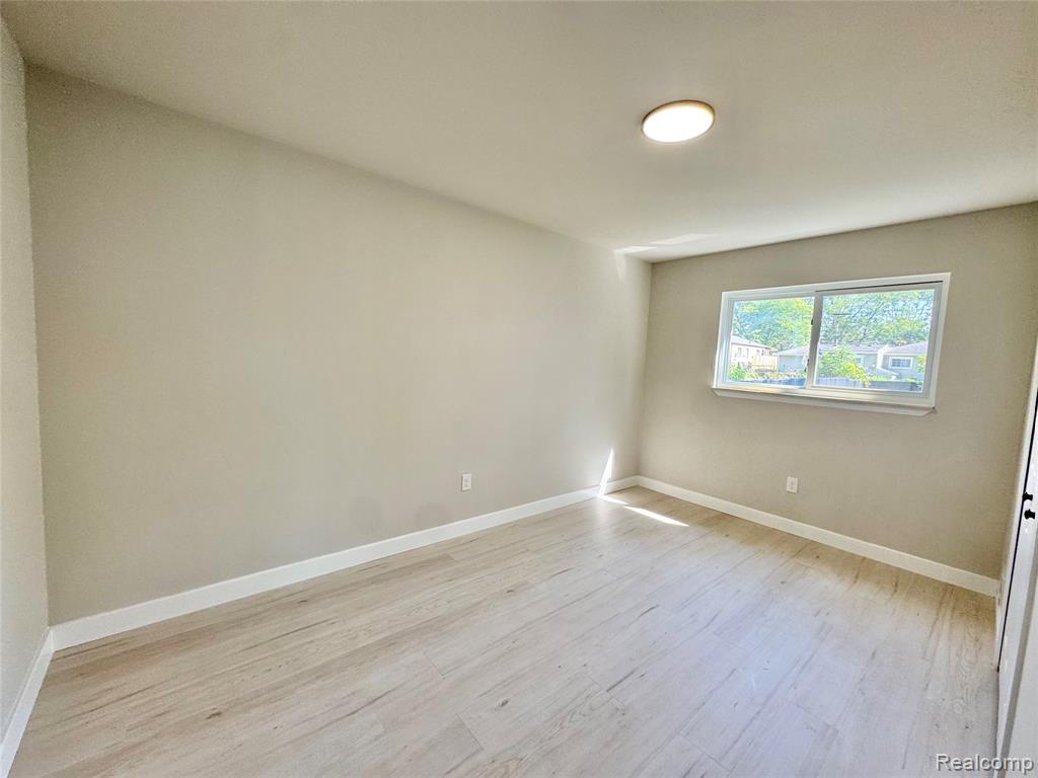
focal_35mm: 14
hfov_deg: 102.1
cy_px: 389
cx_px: 519
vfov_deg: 85.7
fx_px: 420
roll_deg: -3.1
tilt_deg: -4.3
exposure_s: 1/120
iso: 125
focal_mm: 2.22
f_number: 2.2
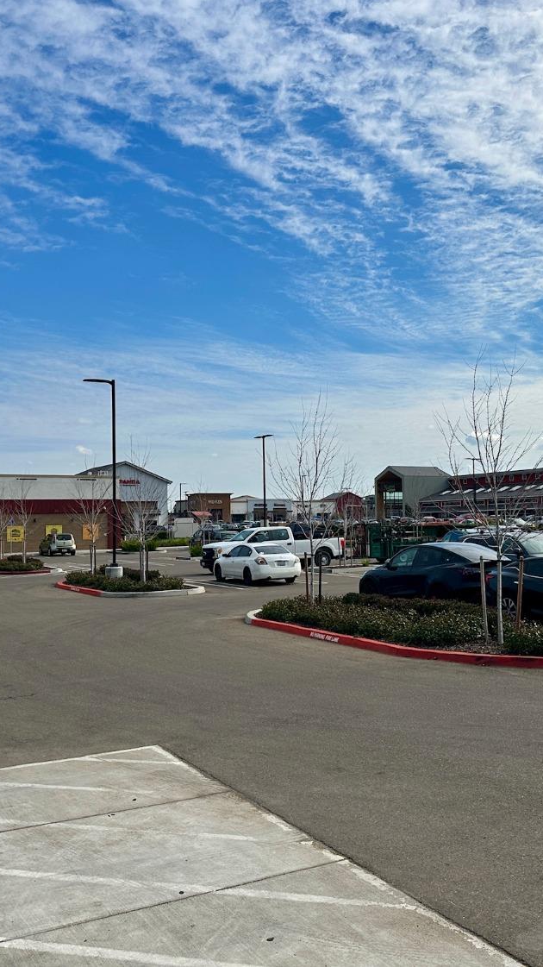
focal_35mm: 35
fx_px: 896
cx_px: 350
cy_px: 484
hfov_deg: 33.5
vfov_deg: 56.6
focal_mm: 6.86
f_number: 1.78
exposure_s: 1/10753
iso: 80
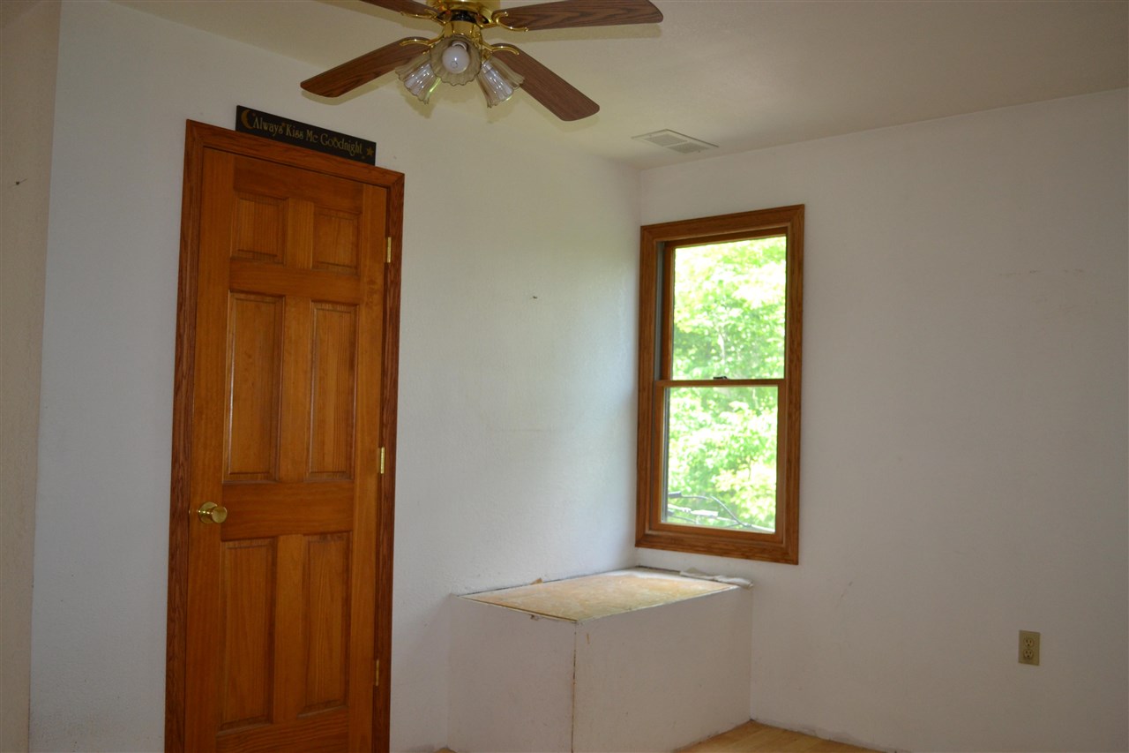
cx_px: 564
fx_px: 941
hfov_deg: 61.9
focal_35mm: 30
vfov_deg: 43.6
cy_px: 376
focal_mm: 20
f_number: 3.8
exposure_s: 1/60
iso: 500
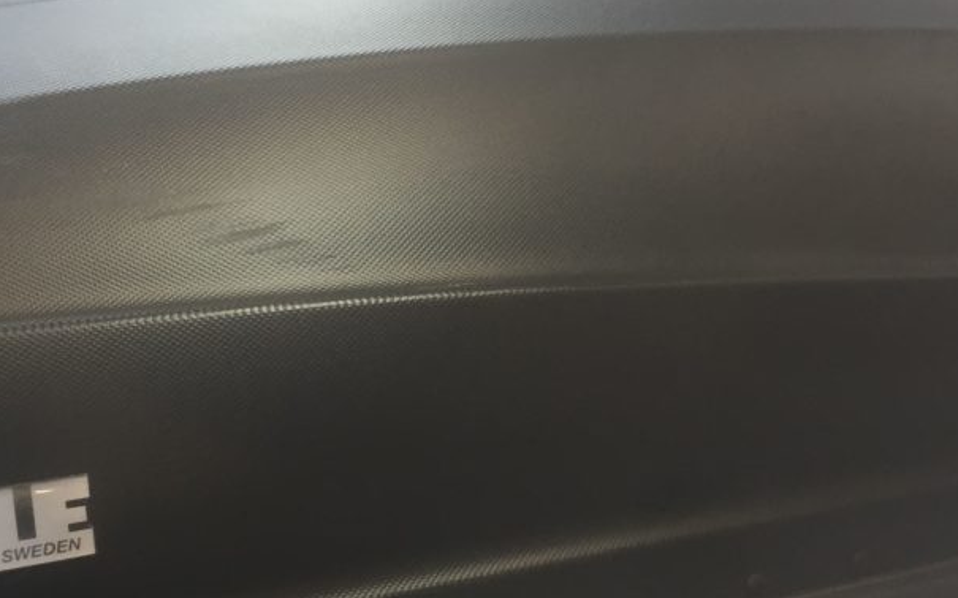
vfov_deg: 24.8
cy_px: 346
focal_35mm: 52
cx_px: 399
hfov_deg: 38.8
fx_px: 1358
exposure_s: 1/33
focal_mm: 4.15
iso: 100
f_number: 2.2
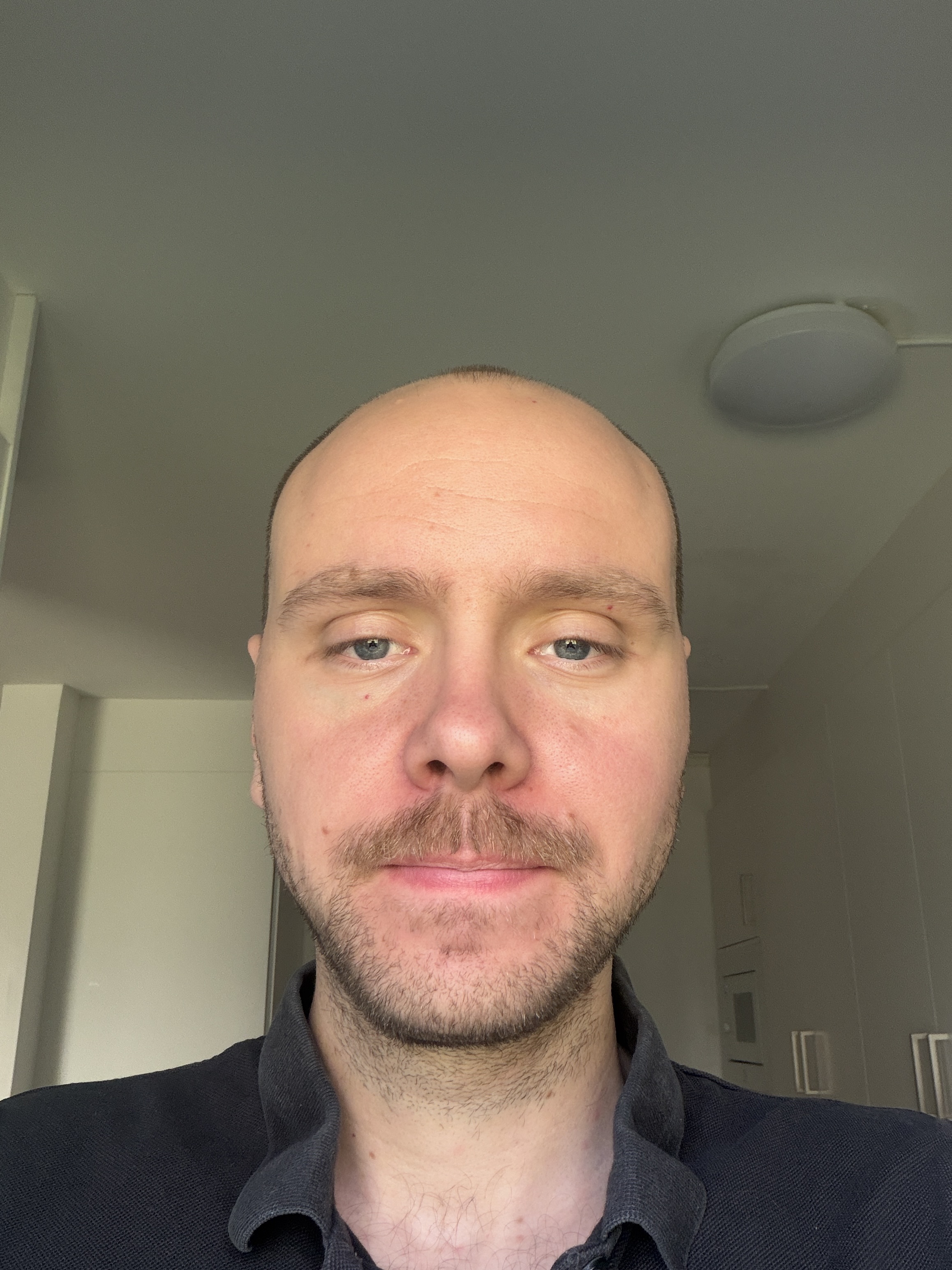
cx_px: 476
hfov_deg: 46.8
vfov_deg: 60.0
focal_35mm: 30
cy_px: 635
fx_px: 1100
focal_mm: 2.71
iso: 100
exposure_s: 1/60
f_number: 1.9
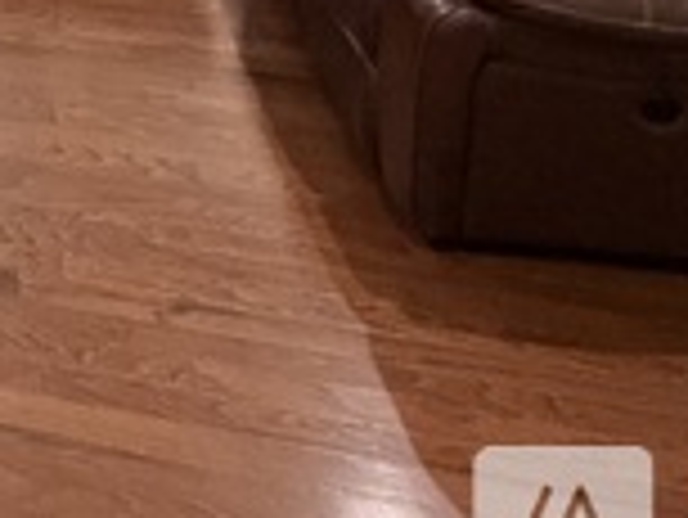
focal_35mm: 61
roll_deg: +0.7
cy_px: -500
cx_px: -299
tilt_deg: -2.0
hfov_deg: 25.3
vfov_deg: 17.6
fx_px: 1213
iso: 500
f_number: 2.2
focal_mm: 2.22
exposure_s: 1/60
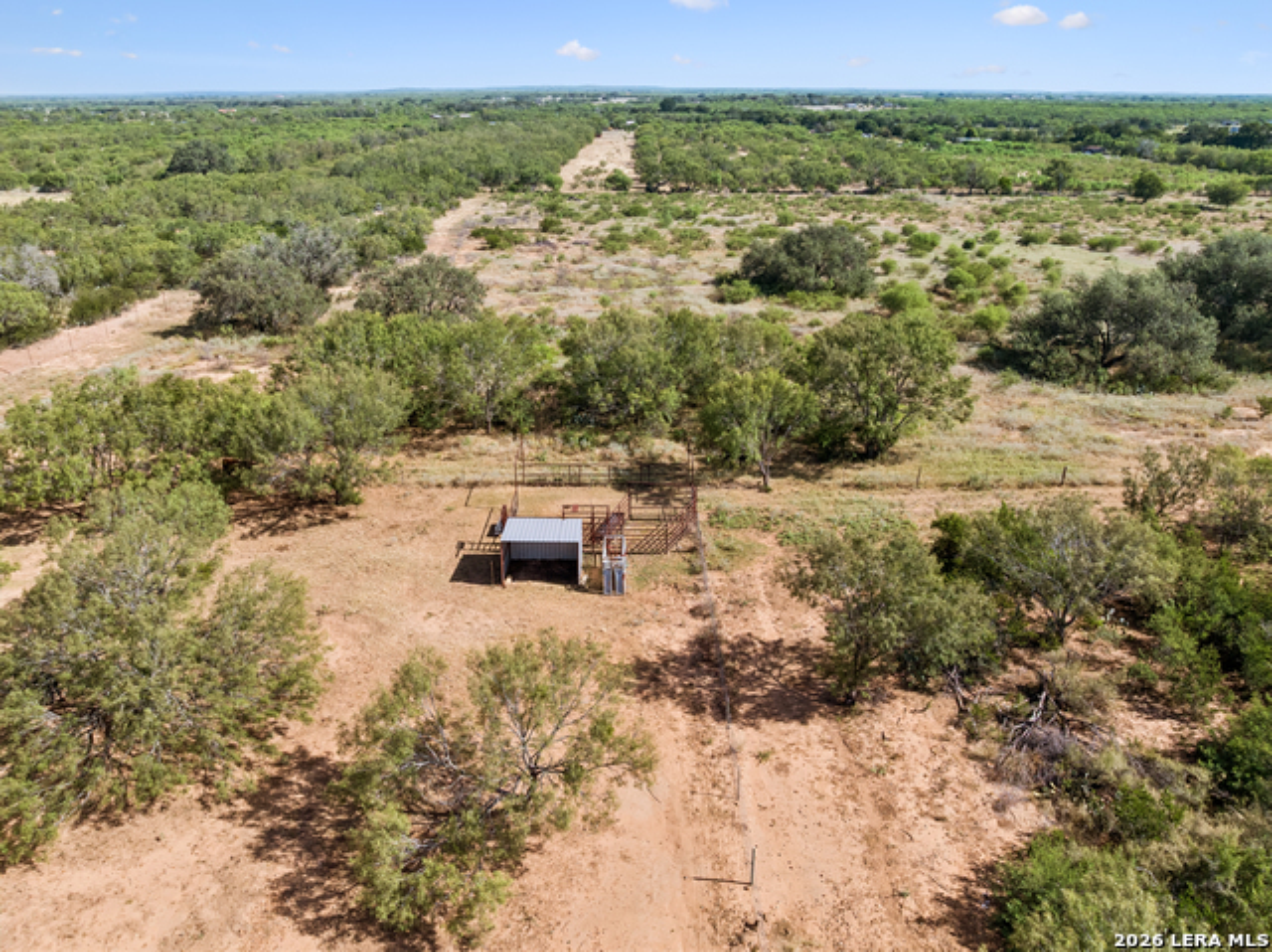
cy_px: 476
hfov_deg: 71.6
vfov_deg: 56.8
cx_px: 636
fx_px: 881
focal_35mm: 24
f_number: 2.8
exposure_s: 1/120
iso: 120
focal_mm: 12.3
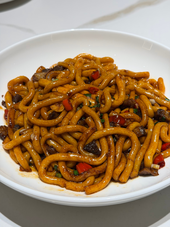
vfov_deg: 39.7
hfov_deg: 30.3
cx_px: 85
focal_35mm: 48
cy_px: 114
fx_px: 314
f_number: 1.78
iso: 50
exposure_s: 1/100
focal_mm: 6.76
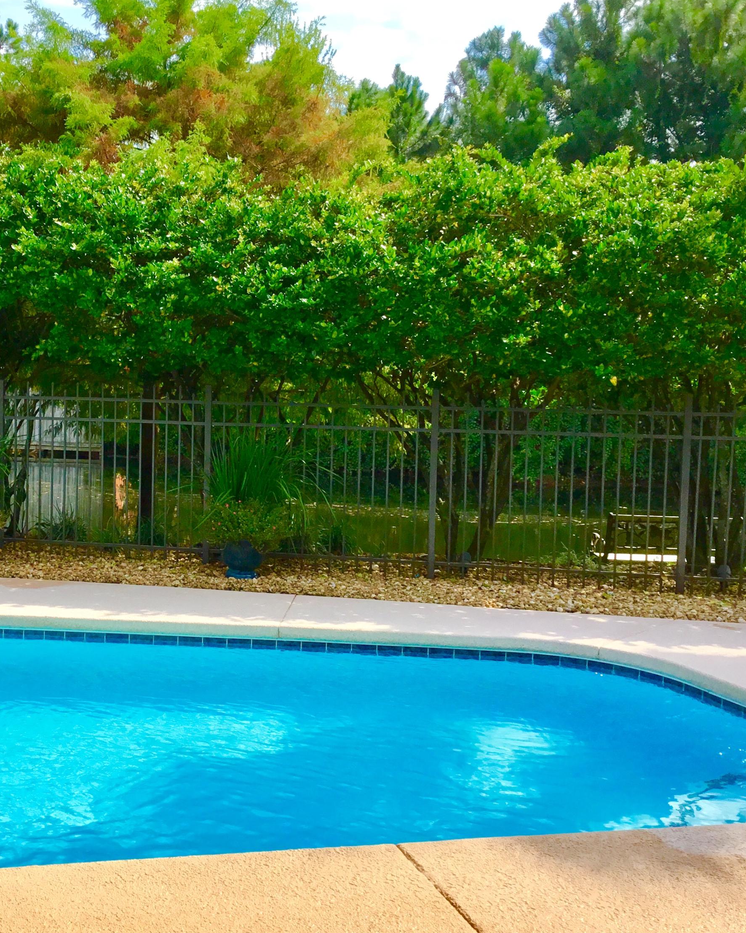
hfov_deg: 35.3
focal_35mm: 41
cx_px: 146
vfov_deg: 44.8
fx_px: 1132
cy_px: 464
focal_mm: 3.3
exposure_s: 1/867
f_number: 2.4
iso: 25
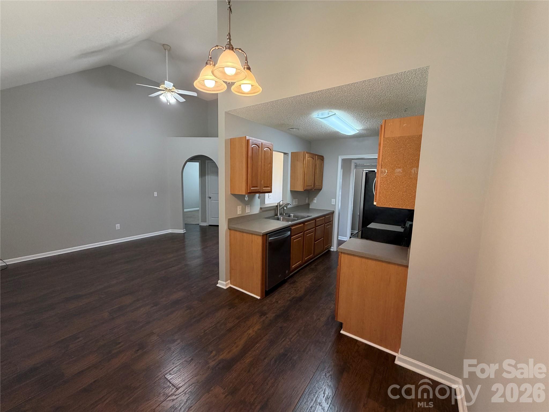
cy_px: 206
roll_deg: -1.2
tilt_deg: -8.1
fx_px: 222
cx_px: 274
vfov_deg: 85.7
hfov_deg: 102.1
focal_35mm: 14
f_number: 2.2
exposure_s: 1/60
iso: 250
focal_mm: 2.22
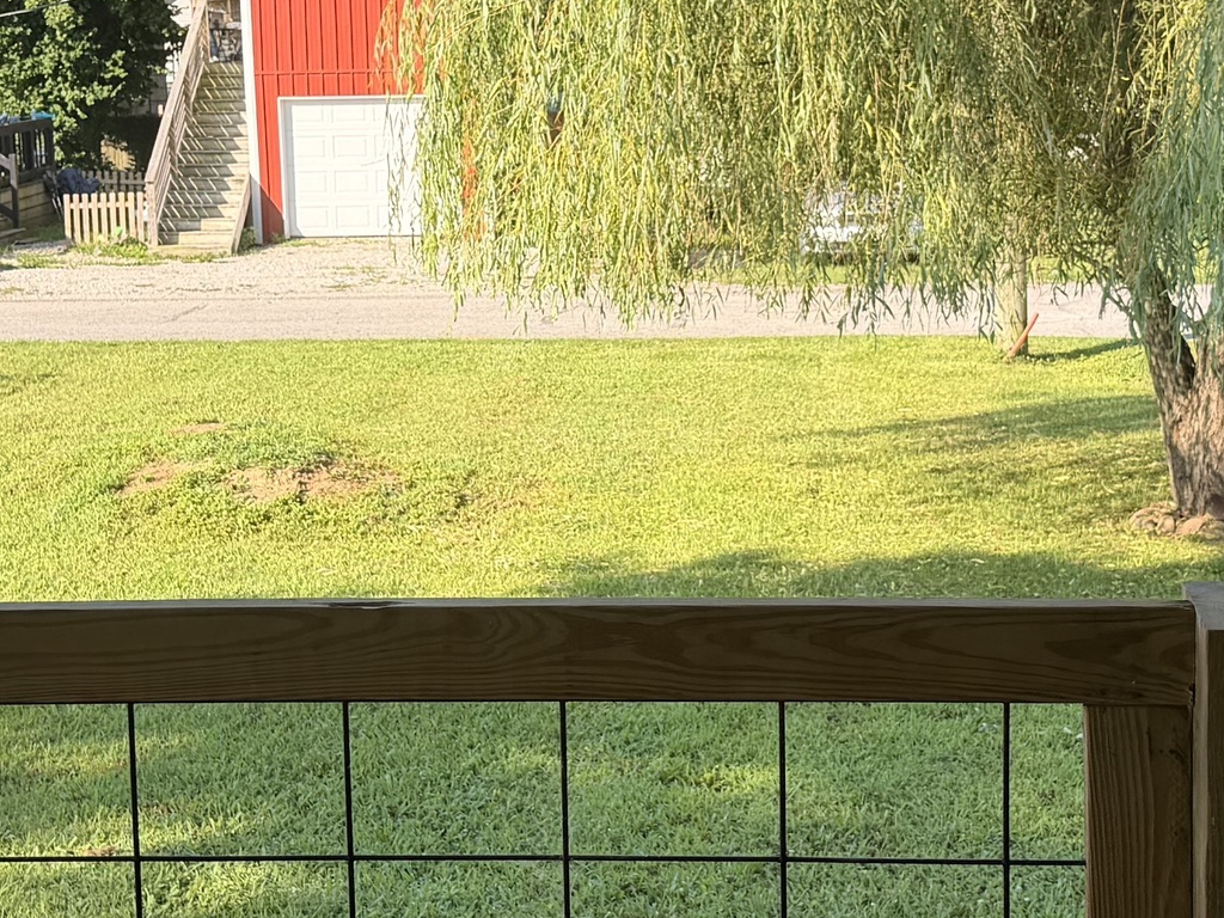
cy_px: 353
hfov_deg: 27.0
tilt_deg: -8.2
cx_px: 590
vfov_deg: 20.4
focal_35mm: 72
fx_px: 2546
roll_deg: +0.7
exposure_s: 1/1292
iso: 80
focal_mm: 6.76
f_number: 1.78
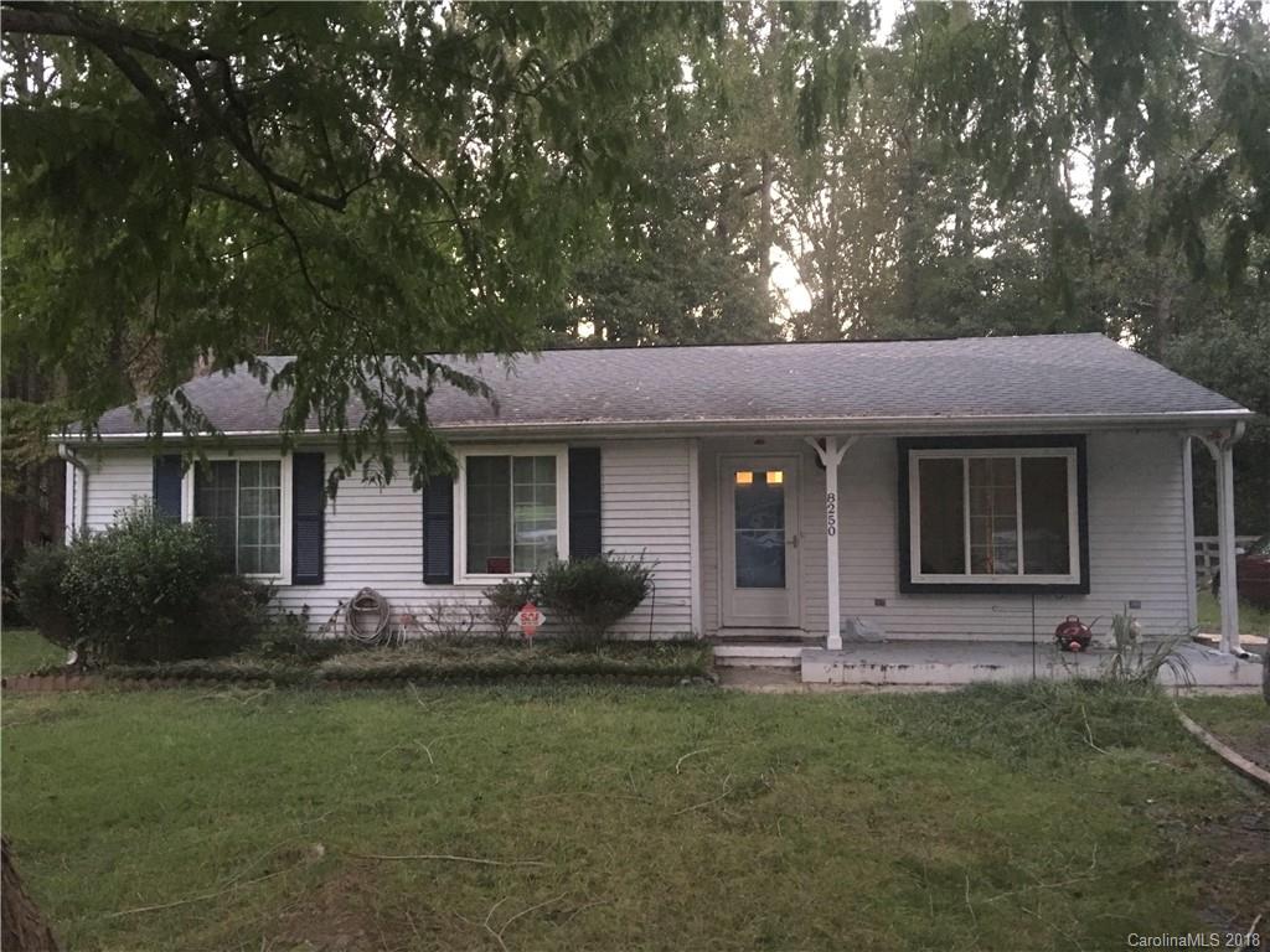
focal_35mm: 29
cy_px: 476
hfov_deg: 61.7
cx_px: 635
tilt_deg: +3.7
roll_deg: +0.0
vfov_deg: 48.2
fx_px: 1064
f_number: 2.2
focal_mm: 4.15
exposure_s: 1/4
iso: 100
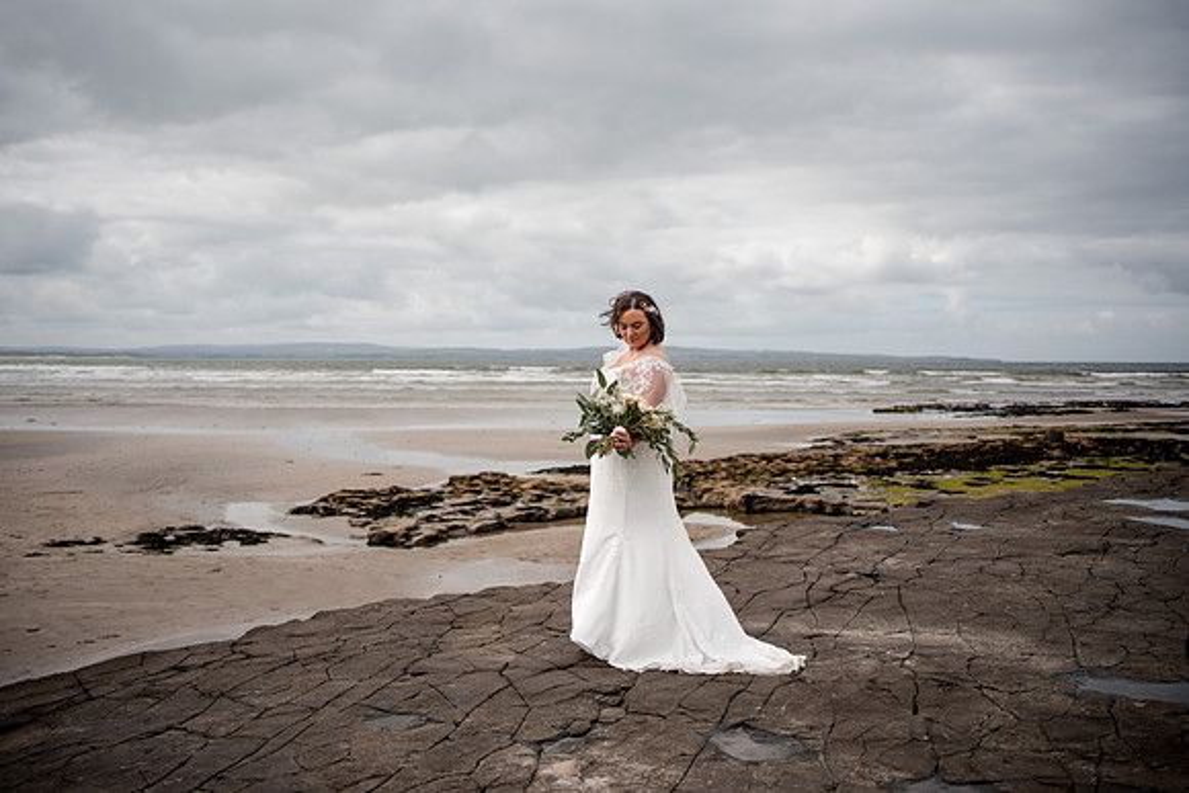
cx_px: 594
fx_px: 1156
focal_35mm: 35
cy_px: 396
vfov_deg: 37.9
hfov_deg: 54.4
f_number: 1.8
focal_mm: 35
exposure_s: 1/8000
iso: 100
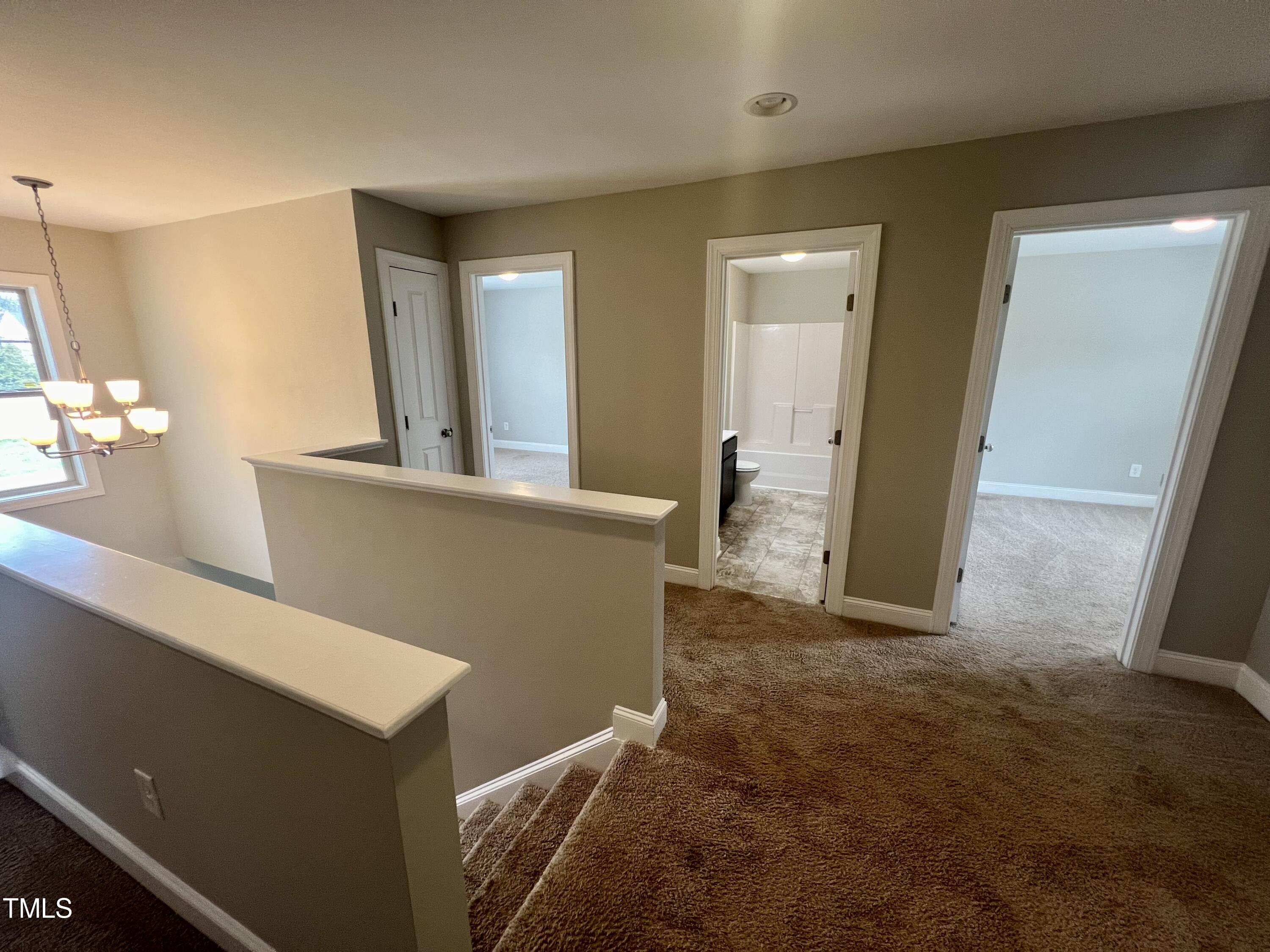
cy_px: 476
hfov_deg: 106.2
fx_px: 477
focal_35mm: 13
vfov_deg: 89.9
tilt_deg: -13.8
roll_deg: +0.2
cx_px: 635
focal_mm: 1.57
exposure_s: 1/120
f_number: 1.8
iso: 200
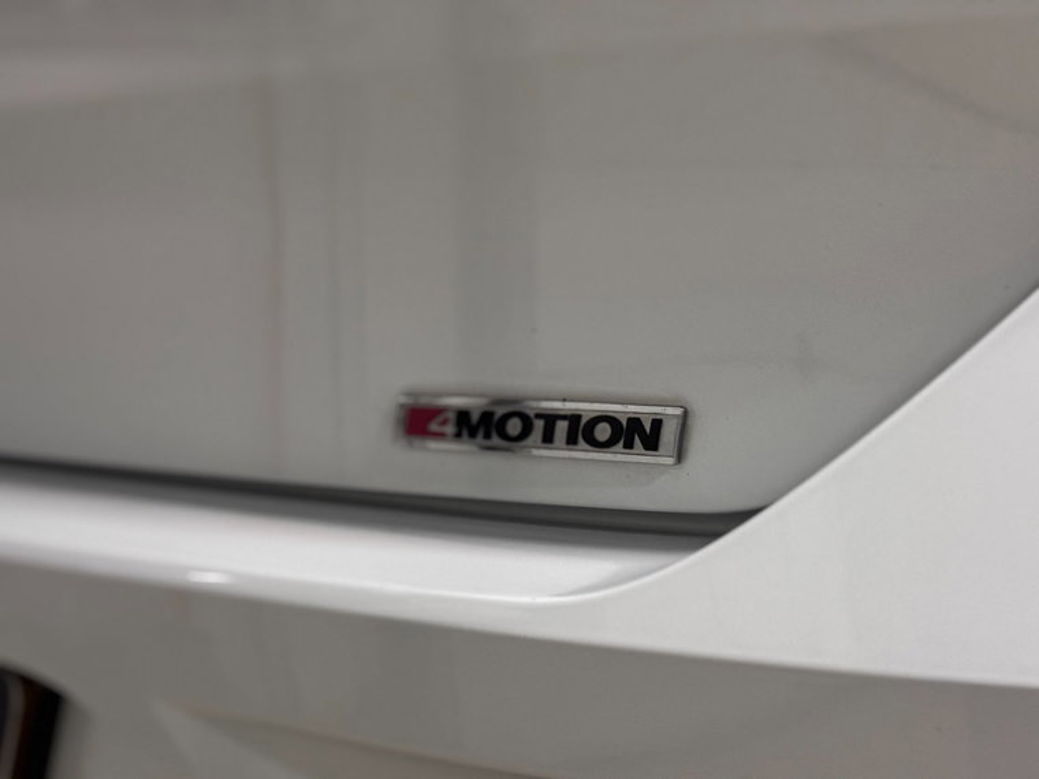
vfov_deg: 30.3
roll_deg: +0.2
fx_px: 1441
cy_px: 390
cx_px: 520
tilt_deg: -2.9
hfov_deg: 39.7
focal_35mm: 48
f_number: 1.78
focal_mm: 6.76
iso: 400
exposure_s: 1/33
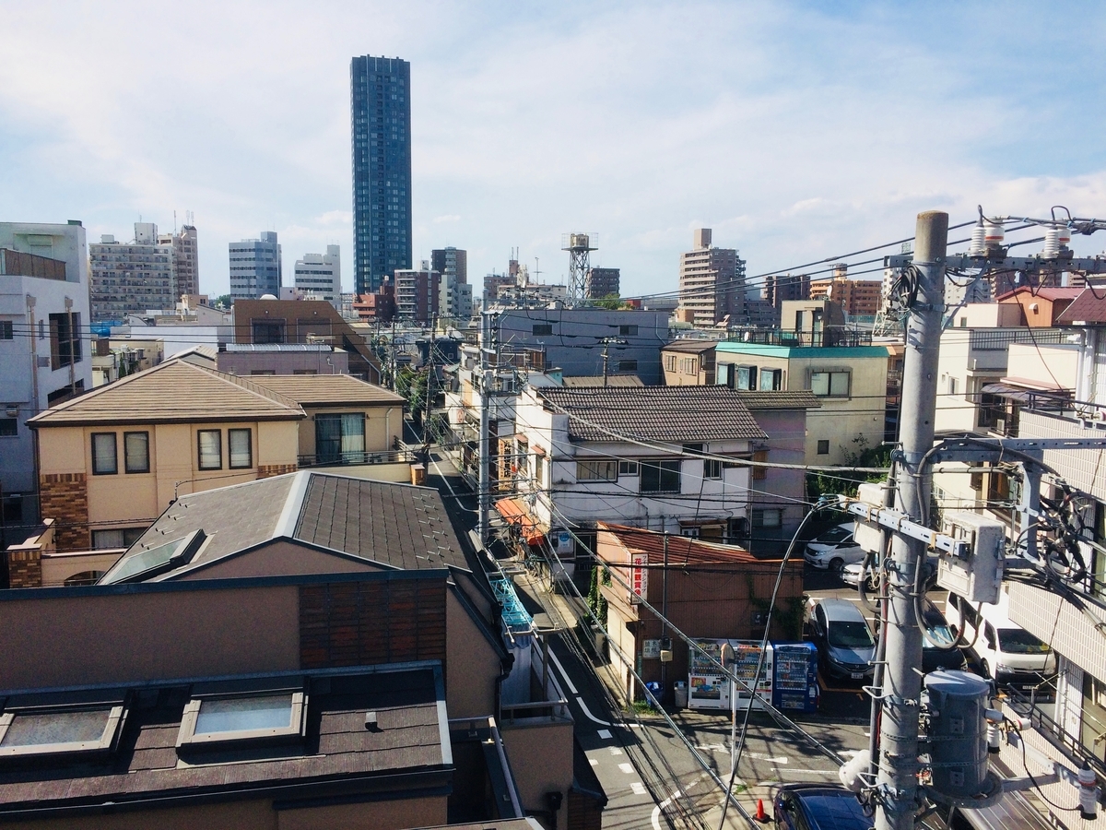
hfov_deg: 61.7
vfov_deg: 48.2
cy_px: 415
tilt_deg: -6.2
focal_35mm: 29
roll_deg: -0.9
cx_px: 553
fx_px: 927
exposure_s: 1/2933
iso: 32
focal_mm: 4.15
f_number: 2.2
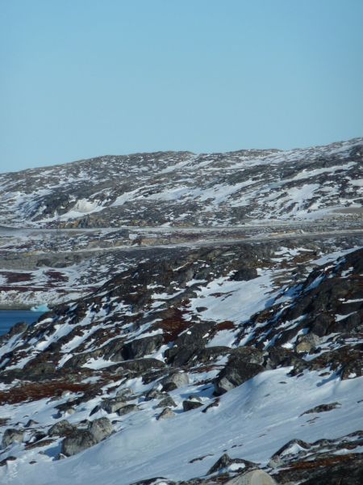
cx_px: 182
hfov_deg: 5.0
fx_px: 4195
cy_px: 242
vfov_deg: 6.6
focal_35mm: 300
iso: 80
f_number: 5.6
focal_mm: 49.2
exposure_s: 1/800
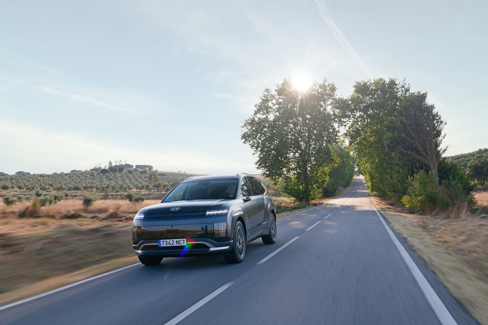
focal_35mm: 34
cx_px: 244
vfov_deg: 38.9
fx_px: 461
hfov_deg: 55.8
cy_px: 162
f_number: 10
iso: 100
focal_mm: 34
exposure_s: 1/30
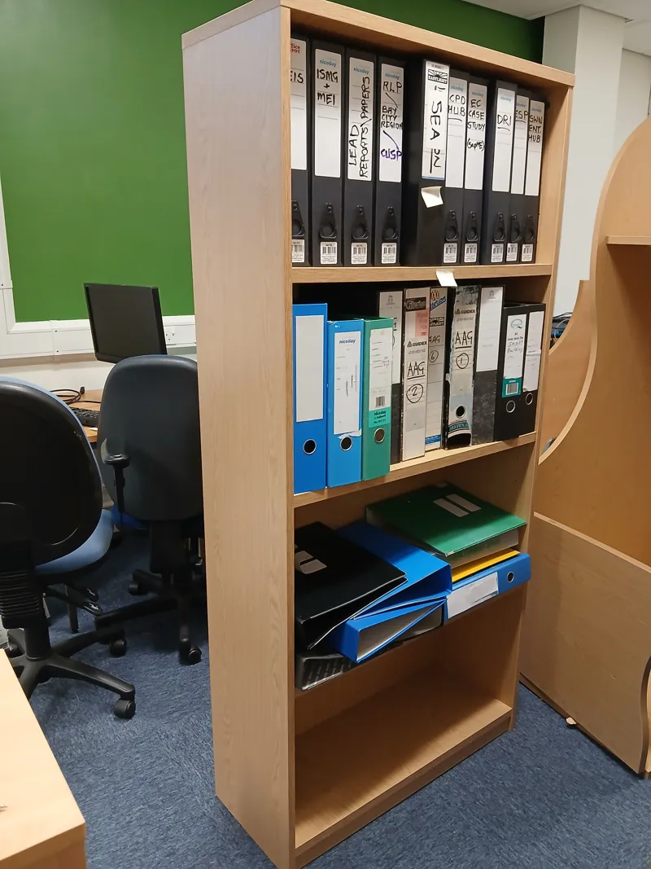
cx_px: 326
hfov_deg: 53.1
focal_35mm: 26
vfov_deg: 67.3
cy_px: 434
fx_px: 652
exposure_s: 1/50
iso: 200
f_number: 1.8
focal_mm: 3.98
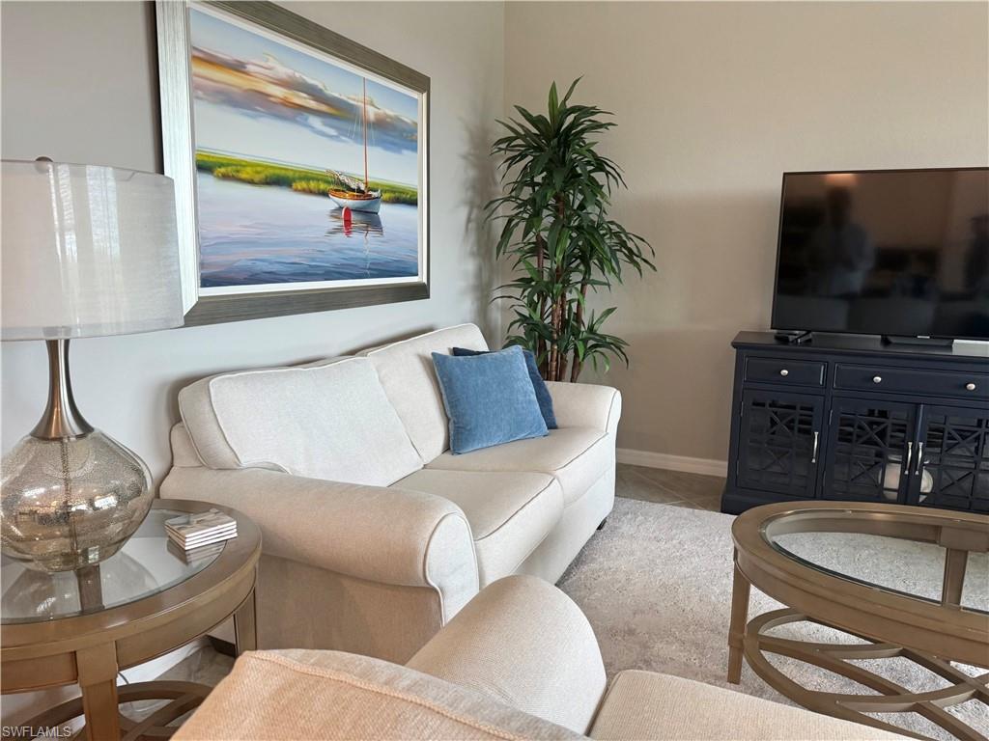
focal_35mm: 24
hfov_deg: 71.6
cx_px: 494
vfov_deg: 56.8
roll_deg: -0.7
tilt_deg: -8.5
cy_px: 370
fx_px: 686
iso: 160
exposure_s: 1/120
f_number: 1.78
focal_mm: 6.76
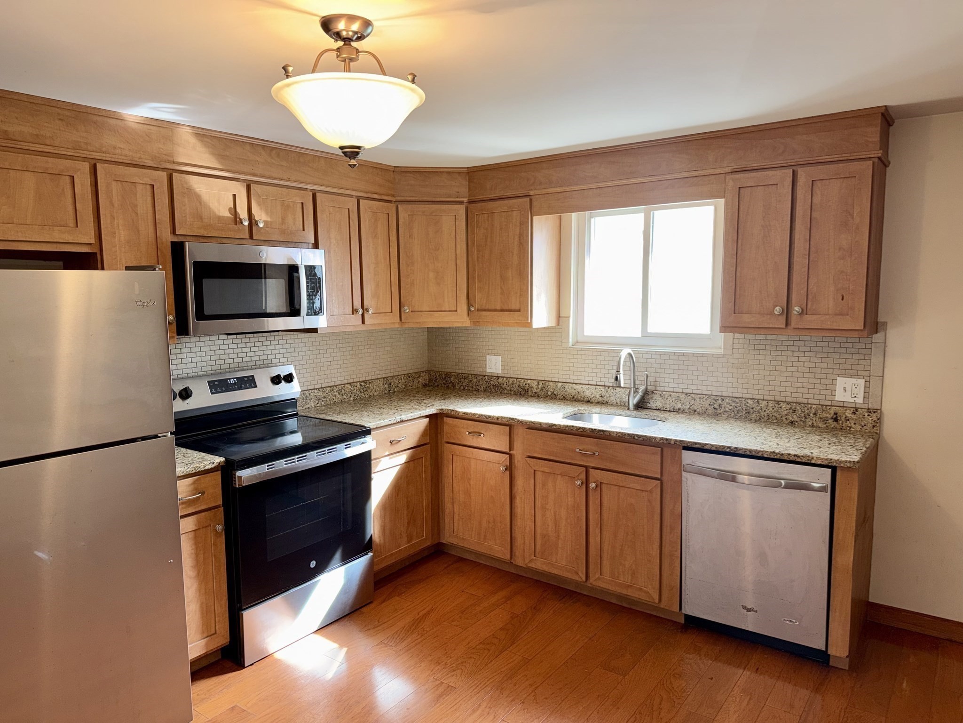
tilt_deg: -6.4
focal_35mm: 24
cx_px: 482
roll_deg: +1.0
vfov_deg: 56.8
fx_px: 668
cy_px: 362
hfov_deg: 71.6
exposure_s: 1/30
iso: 64
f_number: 1.78
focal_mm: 6.76
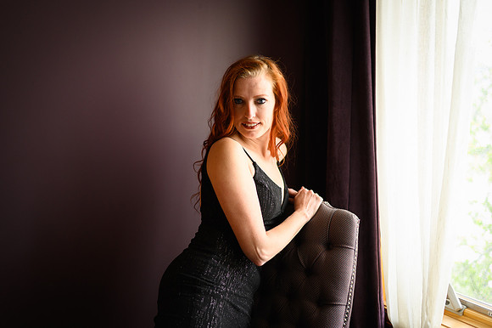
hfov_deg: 39.6
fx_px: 683
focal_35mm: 50
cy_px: 164
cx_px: 246
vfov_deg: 27.0
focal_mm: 50
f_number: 1.8
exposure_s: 1/100
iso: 400
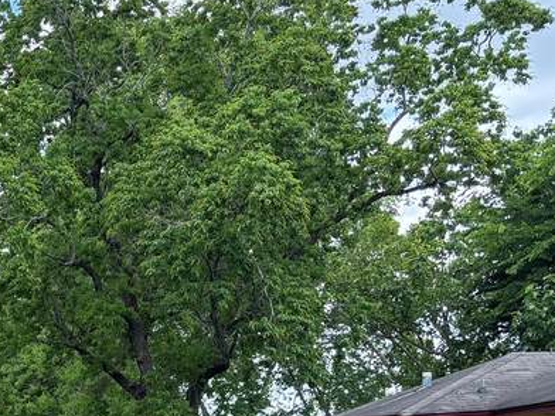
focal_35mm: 85
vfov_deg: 16.3
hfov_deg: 19.8
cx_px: -286
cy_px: 560
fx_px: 1363
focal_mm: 5.96
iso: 50
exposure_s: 1/553
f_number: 1.6
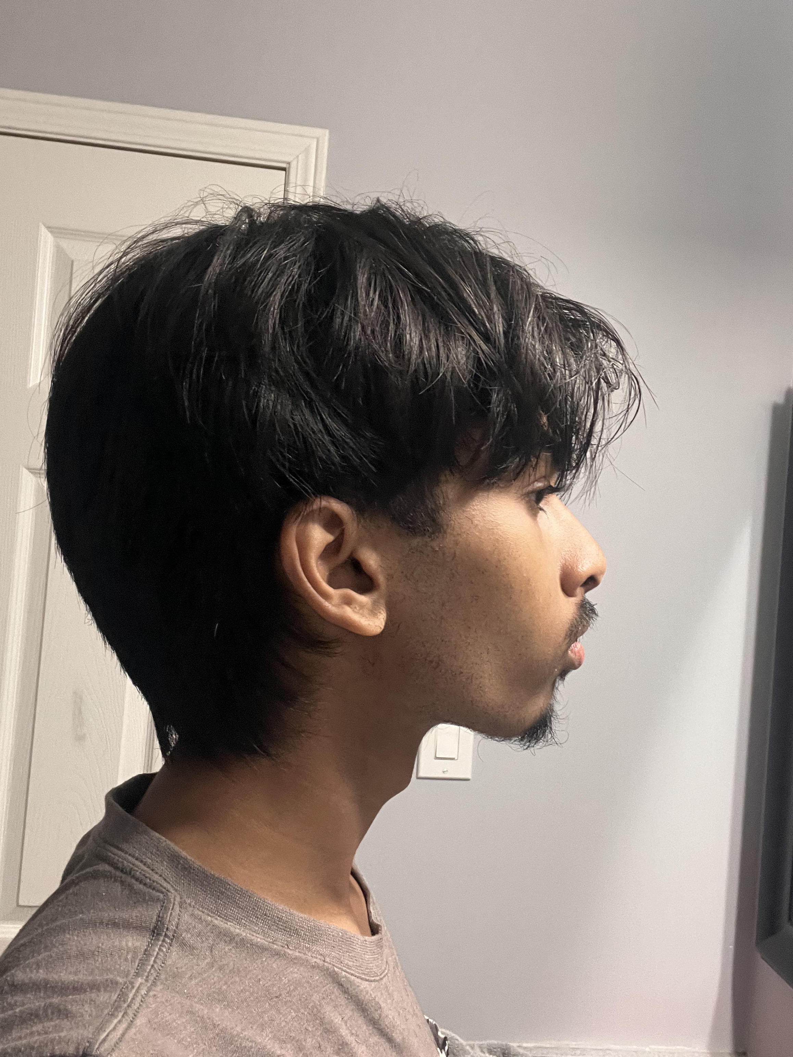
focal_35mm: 30
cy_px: 528
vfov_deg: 60.0
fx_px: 916
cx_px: 396
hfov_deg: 46.8
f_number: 2.2
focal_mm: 2.71
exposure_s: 1/60
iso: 320
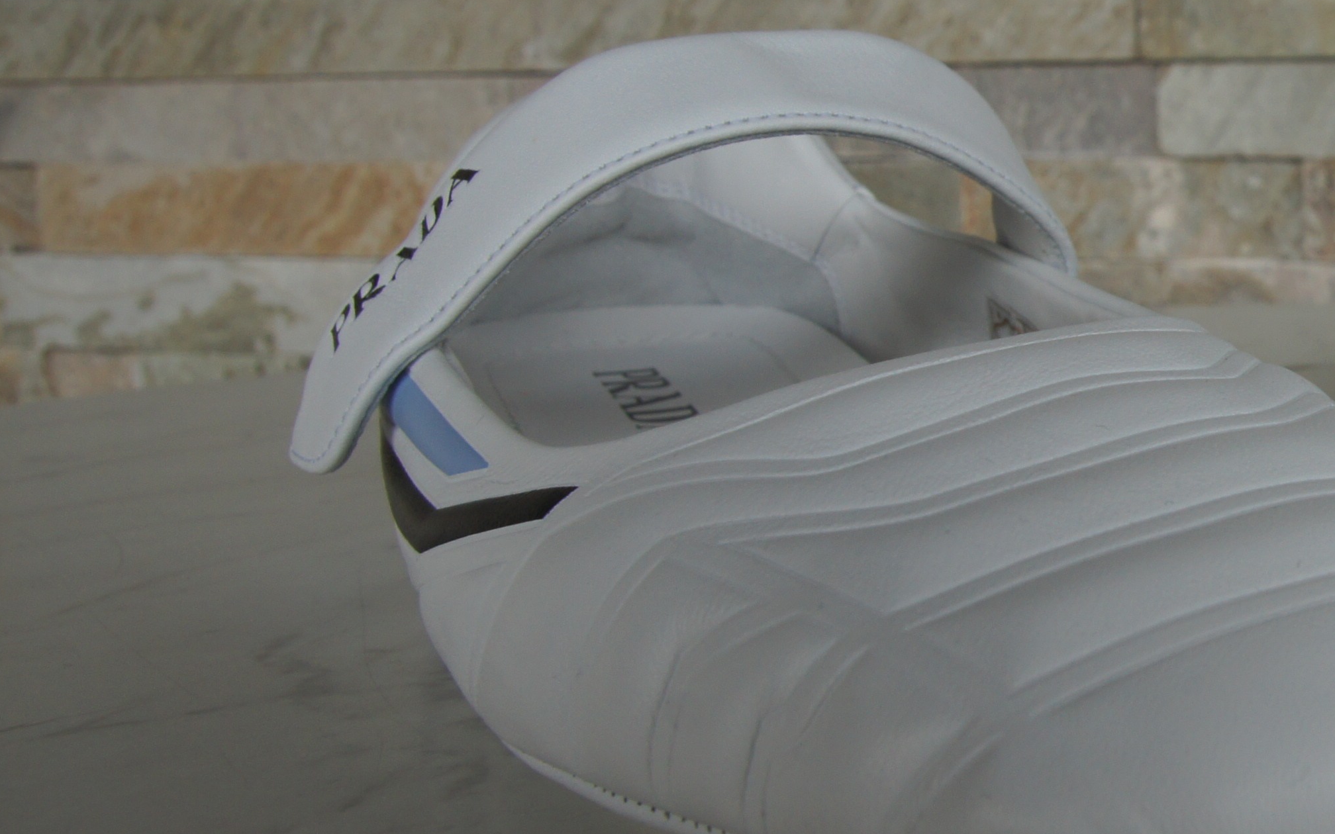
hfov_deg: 30.4
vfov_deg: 21.9
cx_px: 1507
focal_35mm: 59
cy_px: 309
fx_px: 2152
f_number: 10
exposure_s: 1/125
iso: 200
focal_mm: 17
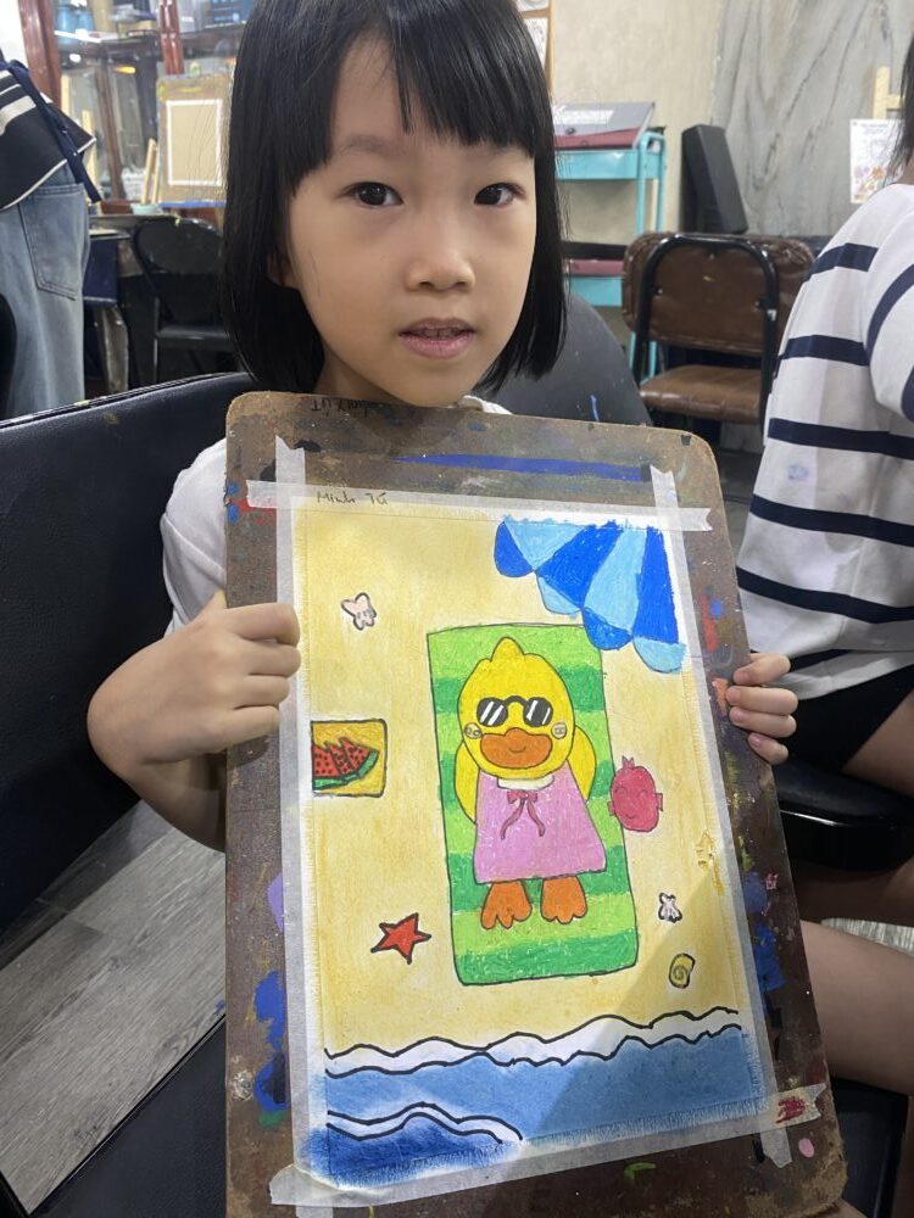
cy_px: 609
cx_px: 457
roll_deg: +1.9
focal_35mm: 26
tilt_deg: -24.0
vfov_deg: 67.3
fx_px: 915
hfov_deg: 53.1
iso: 64
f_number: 1.8
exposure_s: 1/50
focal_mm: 4.25
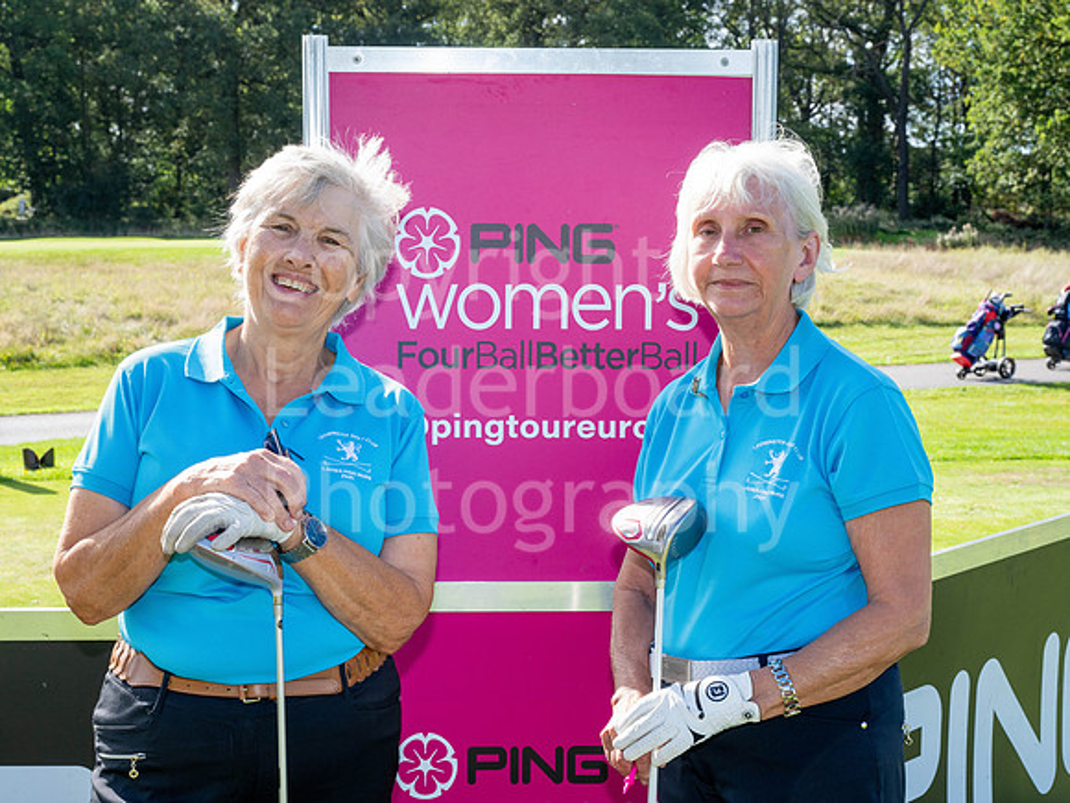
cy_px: 402
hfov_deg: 33.6
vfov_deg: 25.5
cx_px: 535
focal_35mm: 57
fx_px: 1772
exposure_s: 1/160
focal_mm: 53
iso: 320
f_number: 11
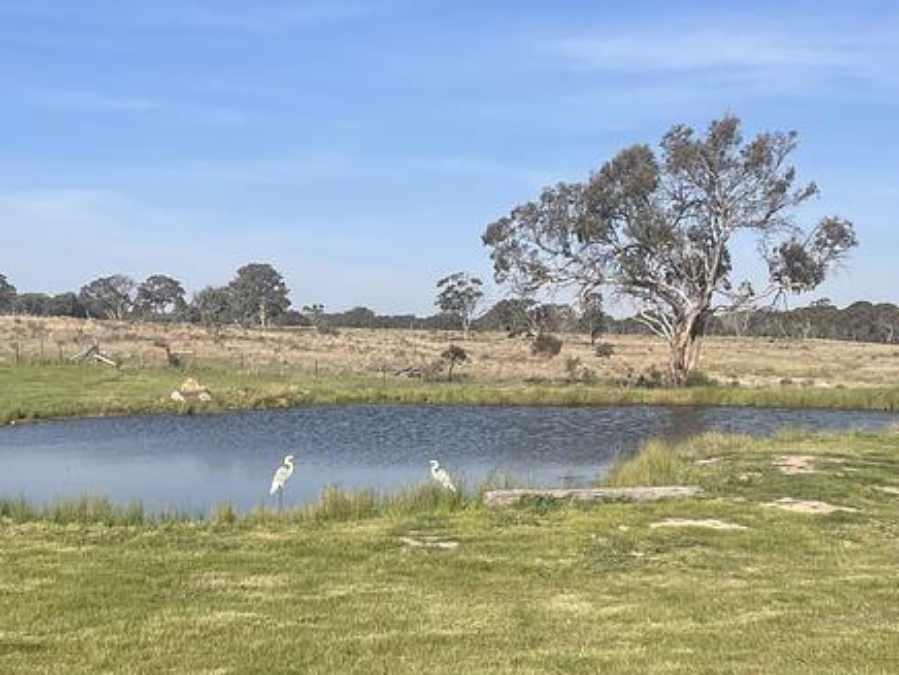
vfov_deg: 38.5
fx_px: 961
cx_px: 439
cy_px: 271
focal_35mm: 37
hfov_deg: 50.1
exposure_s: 1/3509
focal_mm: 4.2
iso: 32
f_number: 1.6
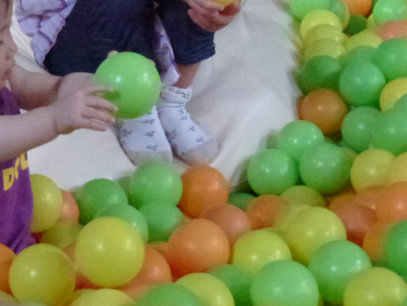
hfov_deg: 19.1
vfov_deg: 14.5
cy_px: 24
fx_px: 1188
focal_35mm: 101
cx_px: 40
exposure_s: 1/125
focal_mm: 9.4
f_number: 4.3
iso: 1600
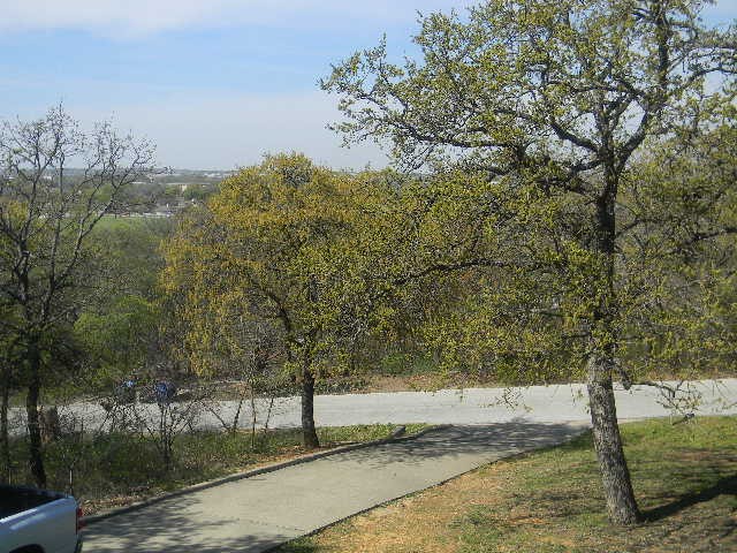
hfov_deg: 45.8
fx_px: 873
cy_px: 276
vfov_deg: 35.1
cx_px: 368
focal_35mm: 41
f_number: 3.8
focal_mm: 7.3
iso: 80
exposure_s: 1/610
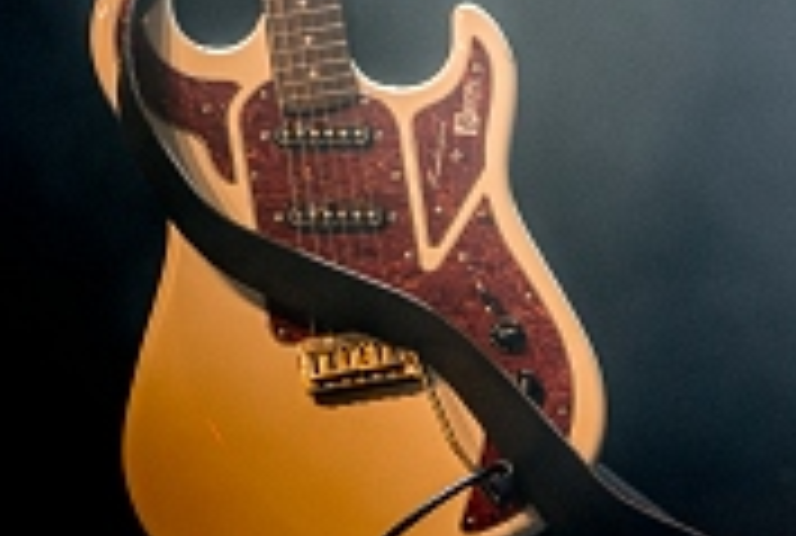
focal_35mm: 284
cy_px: -43
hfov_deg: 7.2
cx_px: 859
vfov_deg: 4.9
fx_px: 6295
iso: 1000
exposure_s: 1/80
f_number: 2.8
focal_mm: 70
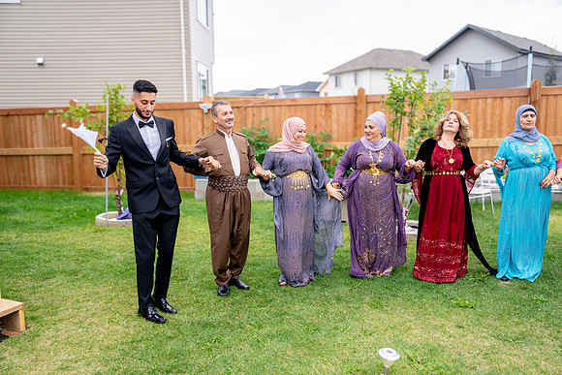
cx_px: 281
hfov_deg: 60.3
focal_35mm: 31
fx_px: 484
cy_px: 188
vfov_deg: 42.3
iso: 100
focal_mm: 31
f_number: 2.8
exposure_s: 1/400
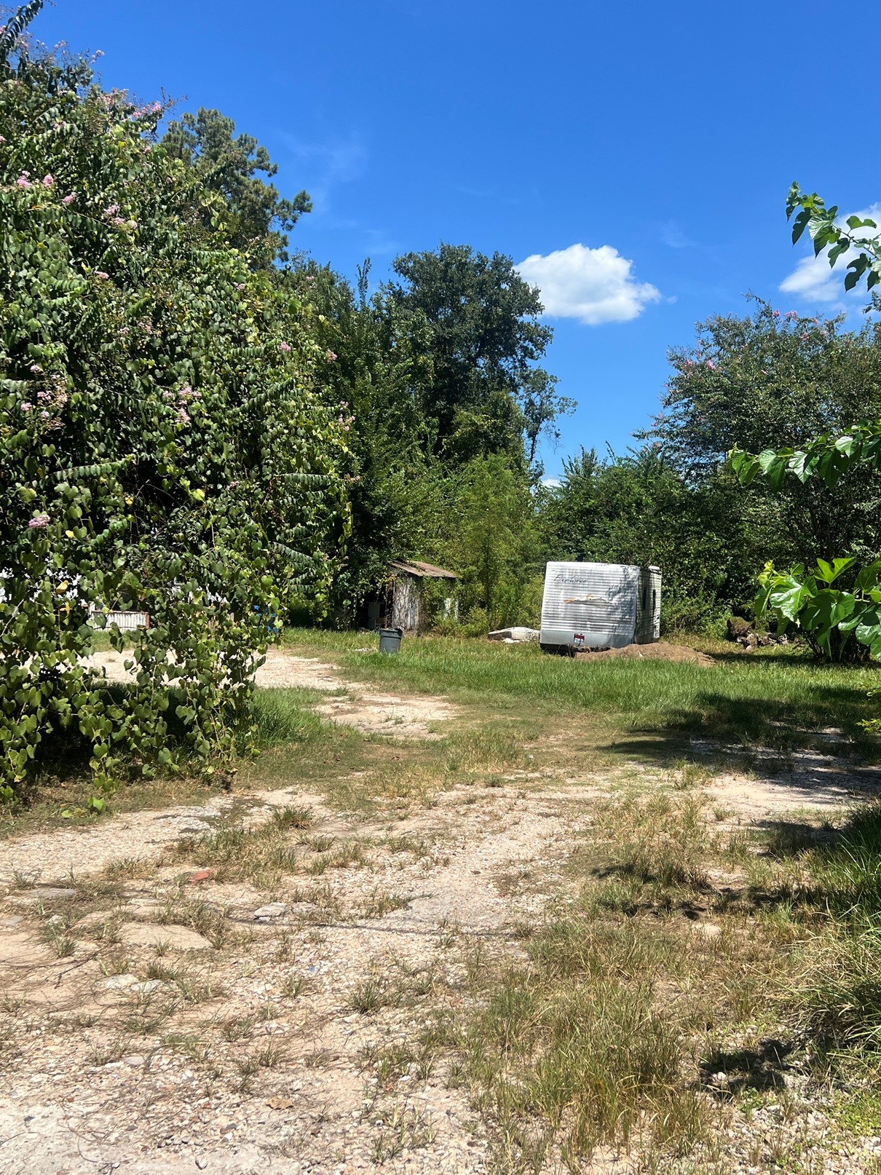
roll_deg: -1.9
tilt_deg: +1.2
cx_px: 532
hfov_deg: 42.7
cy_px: 601
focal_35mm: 33
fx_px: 1120
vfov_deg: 55.4
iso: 50
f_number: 1.5
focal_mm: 5.7
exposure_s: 1/3968
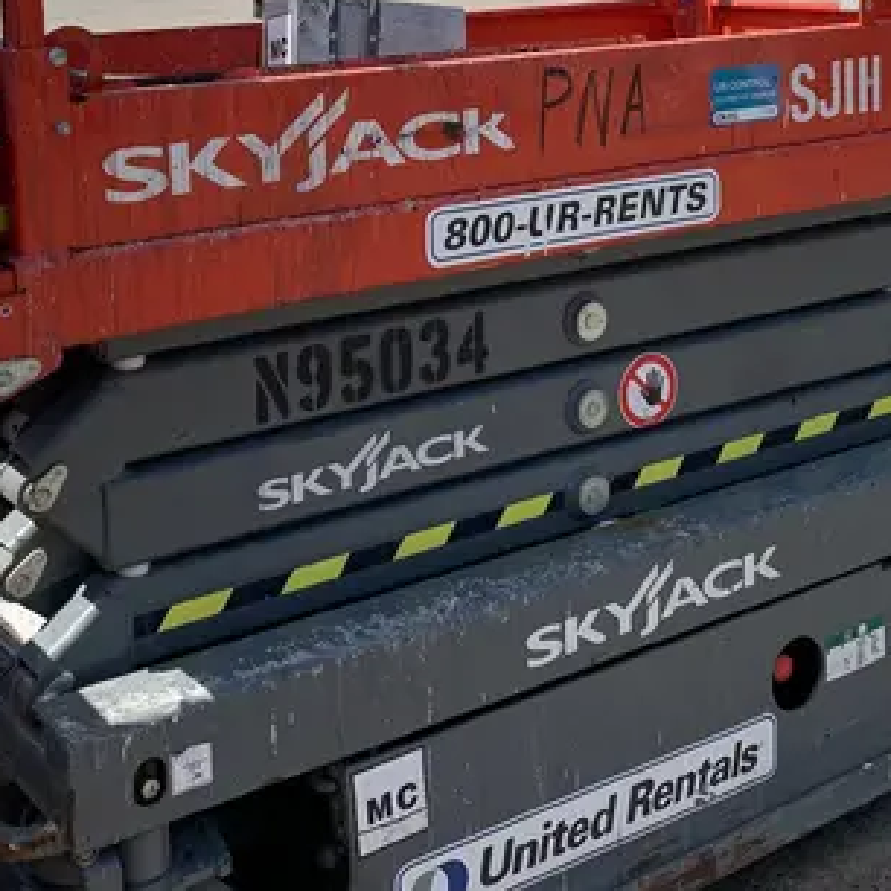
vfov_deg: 29.8
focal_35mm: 55
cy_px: 95
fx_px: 1602
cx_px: 437
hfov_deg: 31.1
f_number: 1.8
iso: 25
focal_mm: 4.25
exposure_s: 1/1845
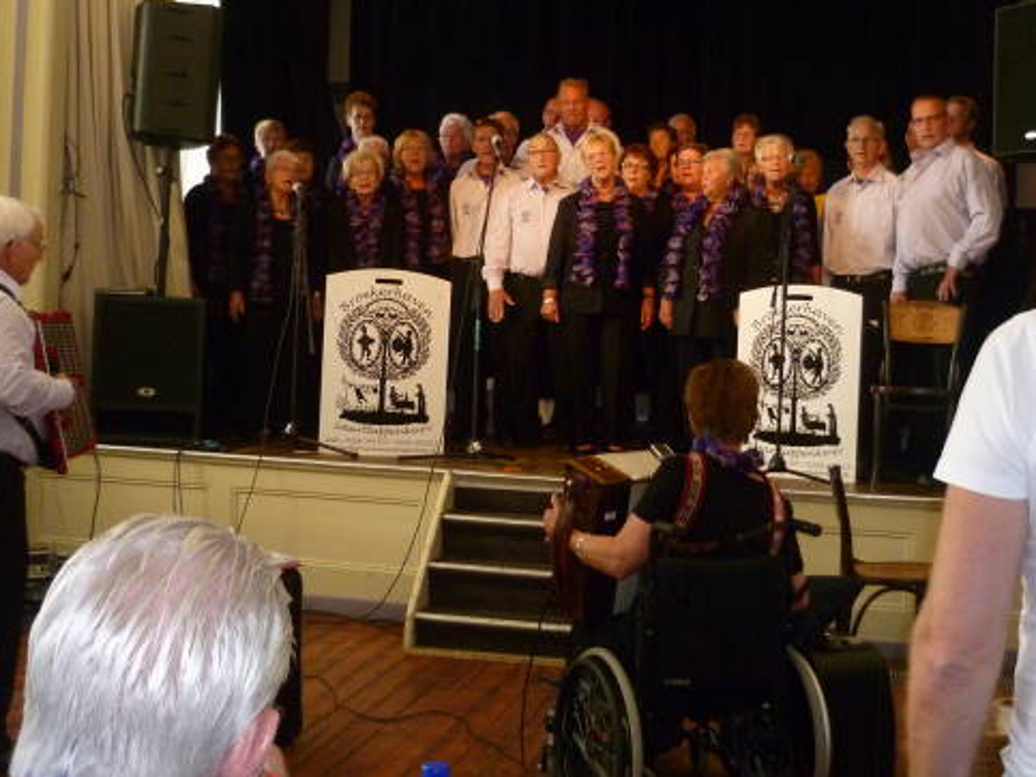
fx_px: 1466
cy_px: 352
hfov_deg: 38.9
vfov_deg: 29.6
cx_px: 573
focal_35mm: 49
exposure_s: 1/30
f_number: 3.1
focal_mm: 6.6
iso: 400
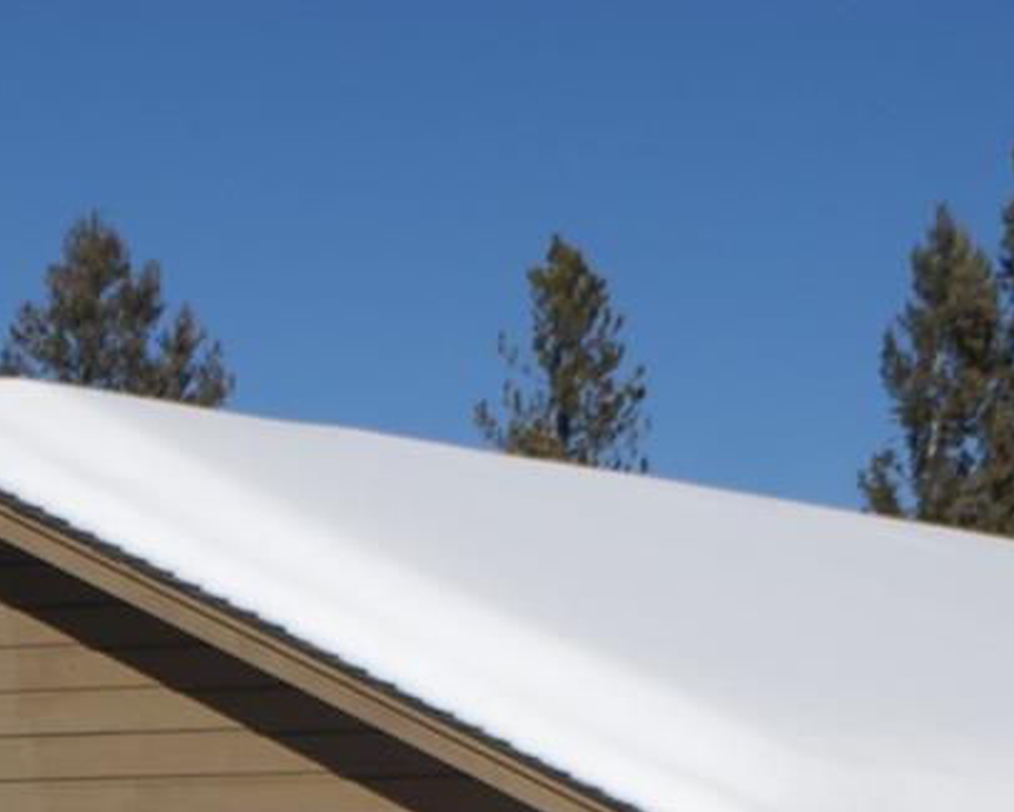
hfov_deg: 10.0
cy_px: 1113
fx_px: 5820
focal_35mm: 194
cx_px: 458
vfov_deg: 7.9
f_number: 7.1
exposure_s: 1/640
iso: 100
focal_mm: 35
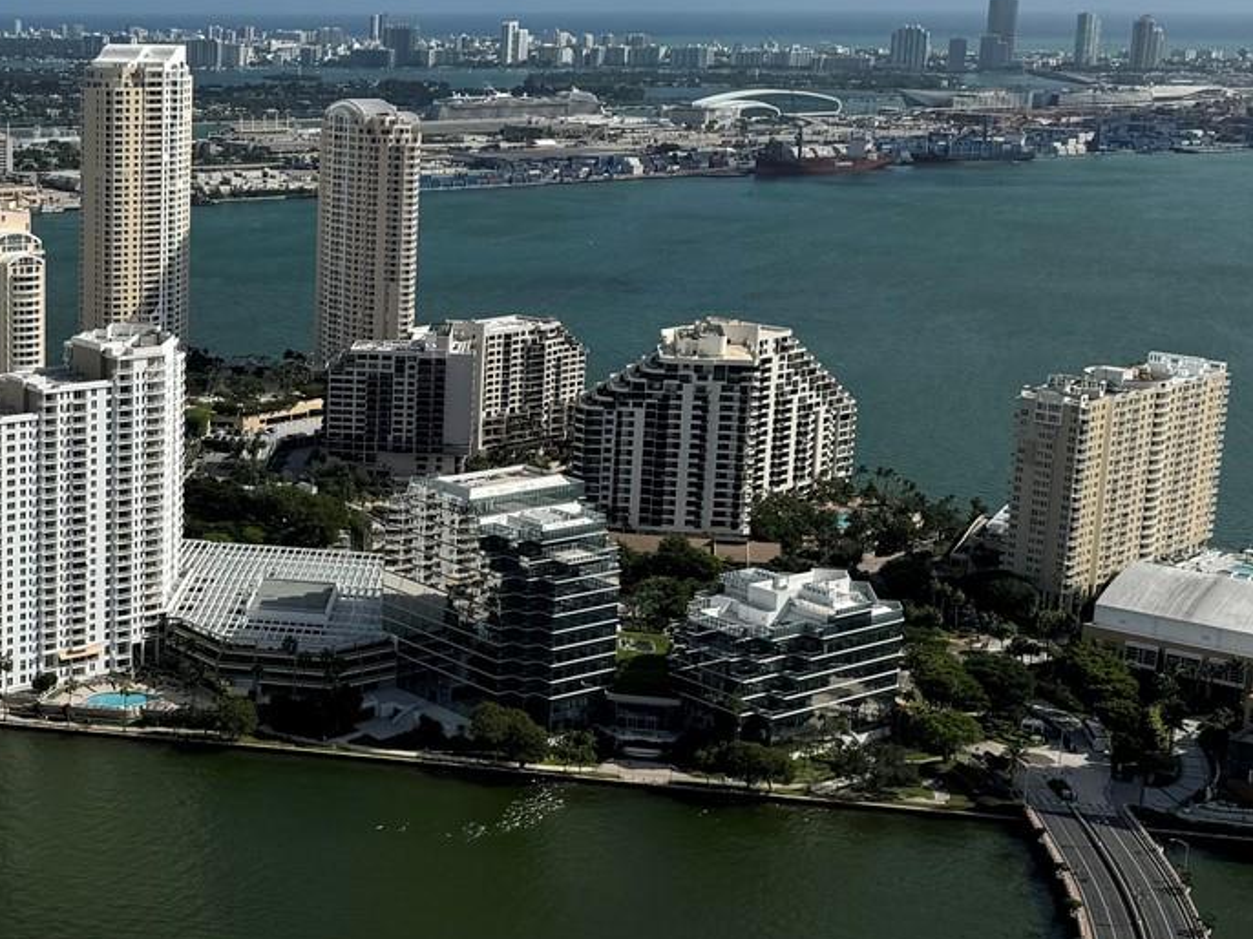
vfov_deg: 26.1
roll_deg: +0.1
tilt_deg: -12.8
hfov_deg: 32.2
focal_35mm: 56
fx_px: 2026
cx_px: 58
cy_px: 395
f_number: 1.78
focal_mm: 6.76
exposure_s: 1/7937
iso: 80
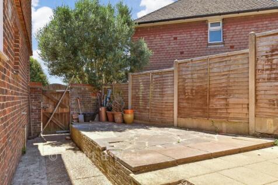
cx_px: 139
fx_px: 208
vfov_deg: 47.9
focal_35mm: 27
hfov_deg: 67.4
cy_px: 92
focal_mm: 18
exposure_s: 1/250
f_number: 8
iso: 200
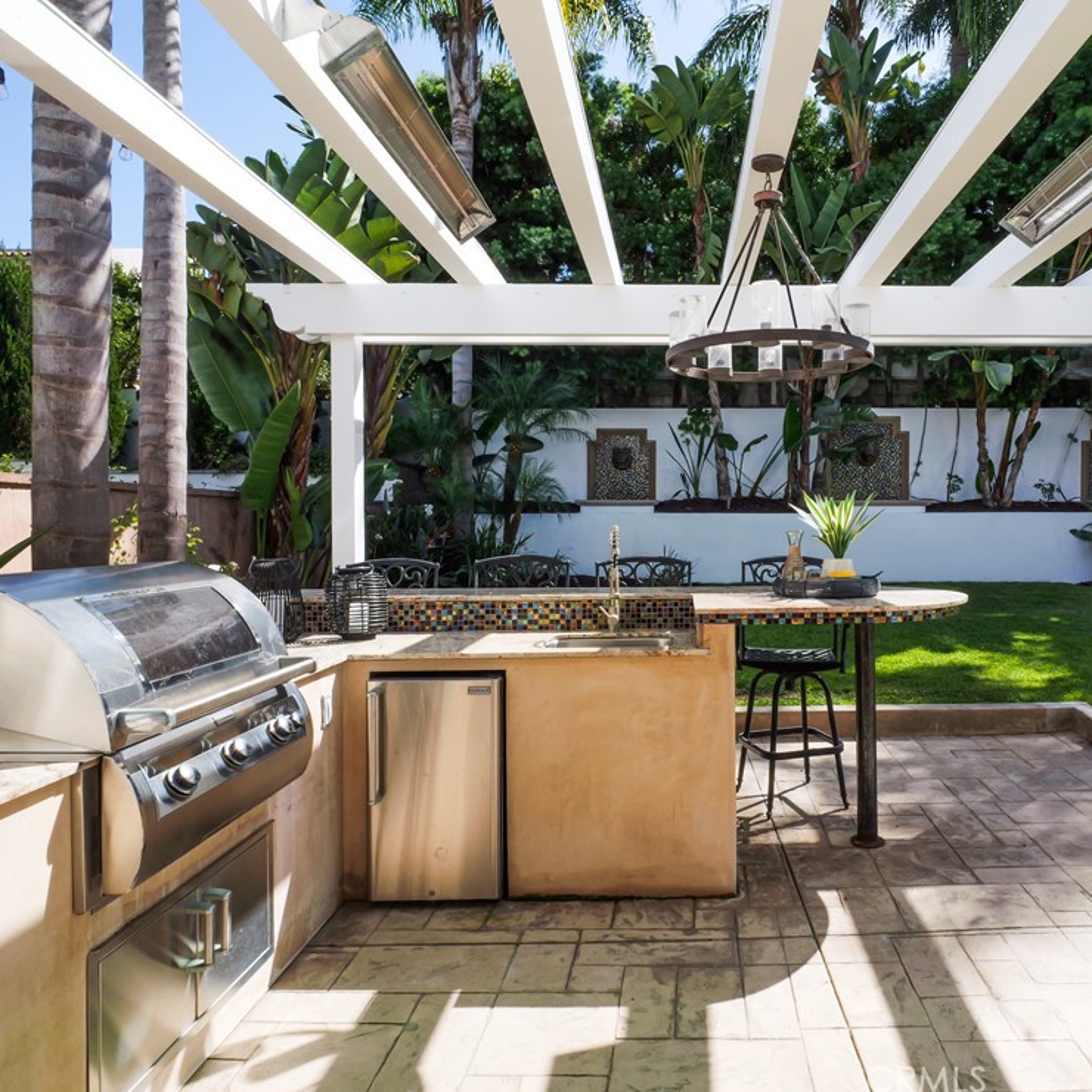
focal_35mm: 22
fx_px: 785
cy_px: 535
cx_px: 715
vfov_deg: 69.6
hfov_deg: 68.0
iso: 250
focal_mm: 9
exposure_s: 1/100
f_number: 14
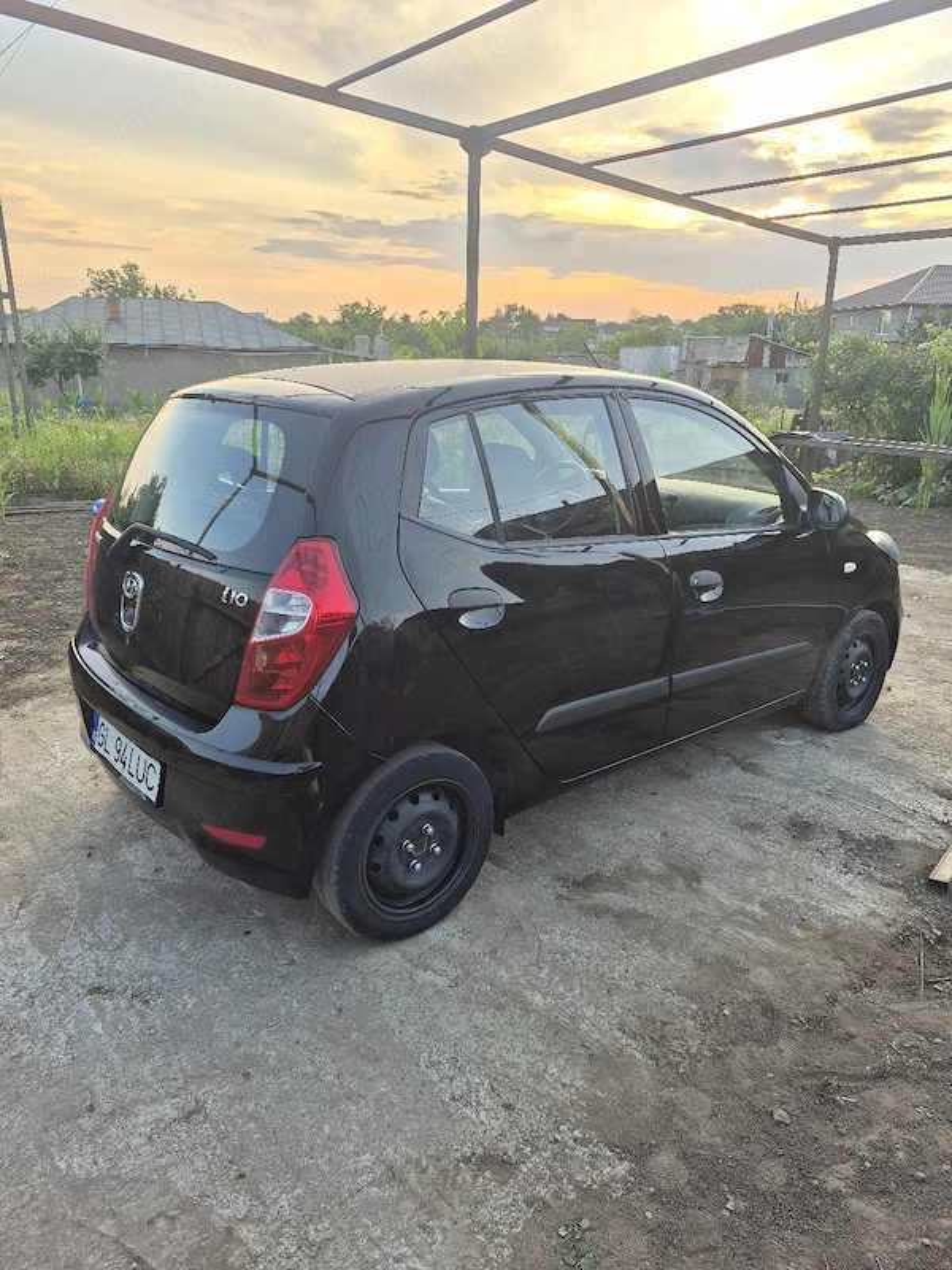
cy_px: 635
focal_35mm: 23
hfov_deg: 58.9
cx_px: 476
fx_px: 843
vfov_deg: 73.9
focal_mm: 5.4
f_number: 1.8
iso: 32
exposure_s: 1/182
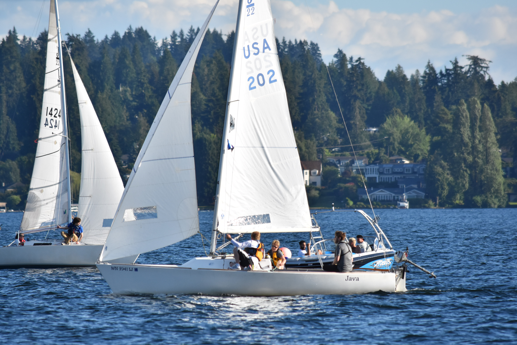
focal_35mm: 450
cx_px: 258
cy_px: 172
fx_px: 6462
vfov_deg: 3.1
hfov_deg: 4.6
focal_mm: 300
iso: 800
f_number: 7.1
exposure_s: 1/3200
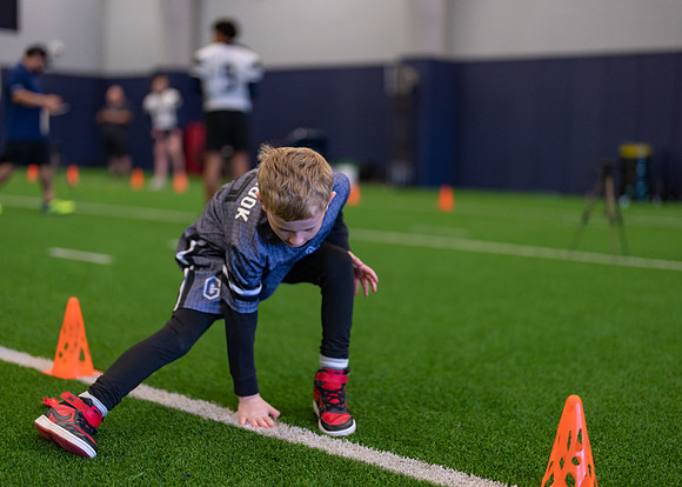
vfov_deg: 26.9
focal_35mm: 53
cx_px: 341
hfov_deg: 37.0
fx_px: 1019
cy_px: 244
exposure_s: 1/1000
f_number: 1.2
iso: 1000
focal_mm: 50
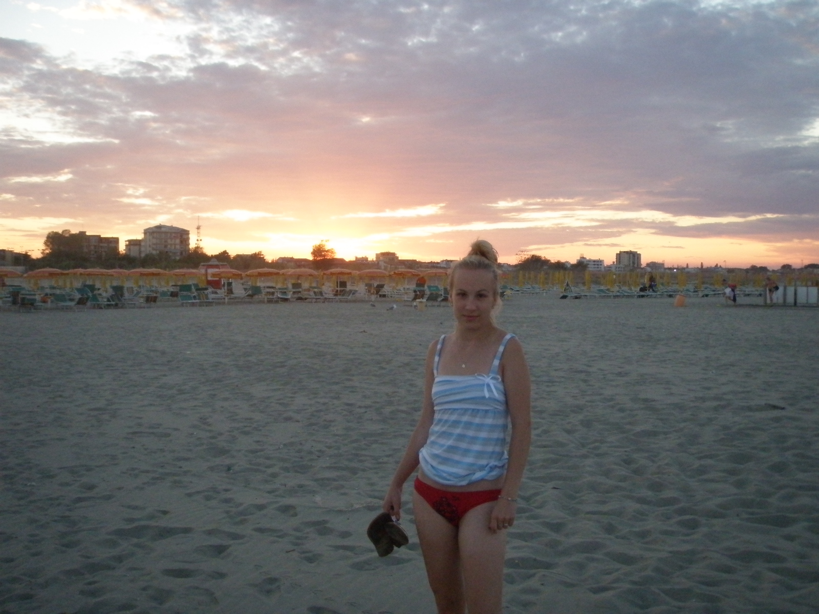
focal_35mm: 38
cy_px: 307
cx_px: 410
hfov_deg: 49.0
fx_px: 899
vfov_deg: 37.7
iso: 400
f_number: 3.5
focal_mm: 6.7
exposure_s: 1/250
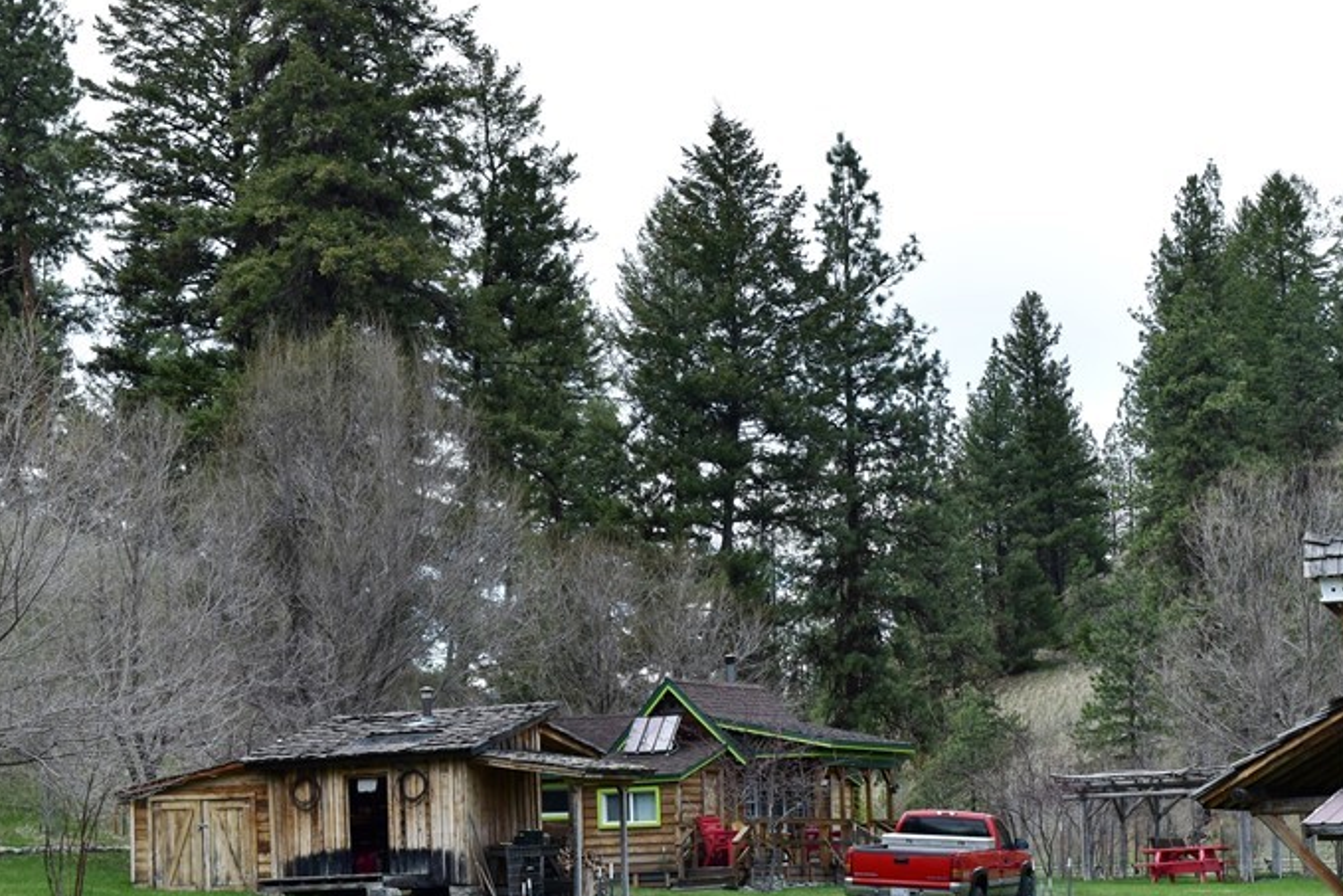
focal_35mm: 96
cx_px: 813
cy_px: 663
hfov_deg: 21.2
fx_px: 3582
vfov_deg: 14.2
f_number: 11
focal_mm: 40
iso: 400
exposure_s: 1/400
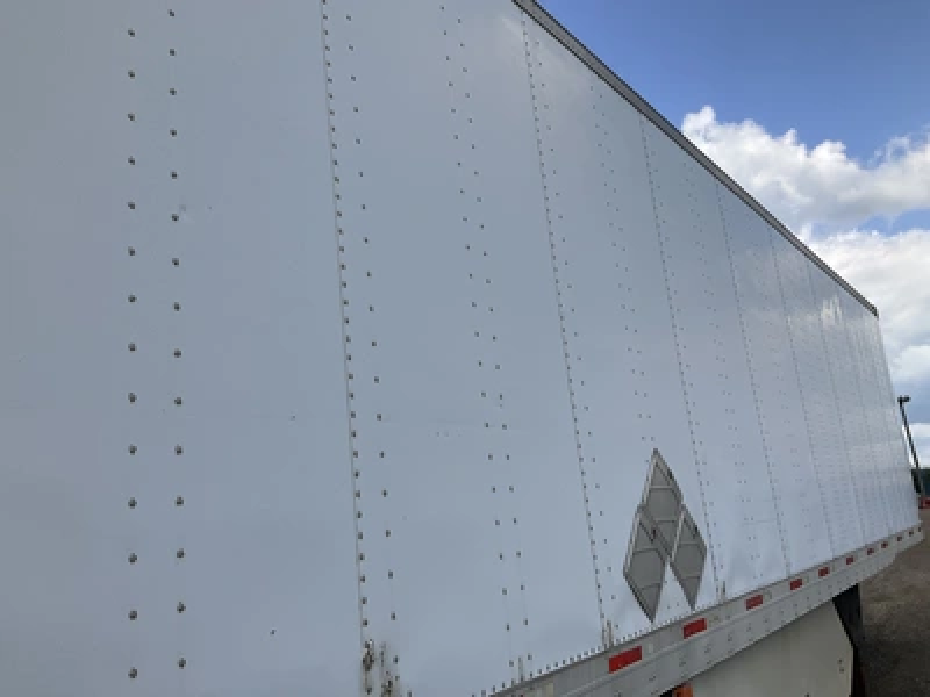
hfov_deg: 61.7
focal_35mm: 29
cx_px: 465
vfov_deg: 48.2
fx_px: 779
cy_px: 348
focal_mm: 3
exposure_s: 1/1577
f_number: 1.8
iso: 25
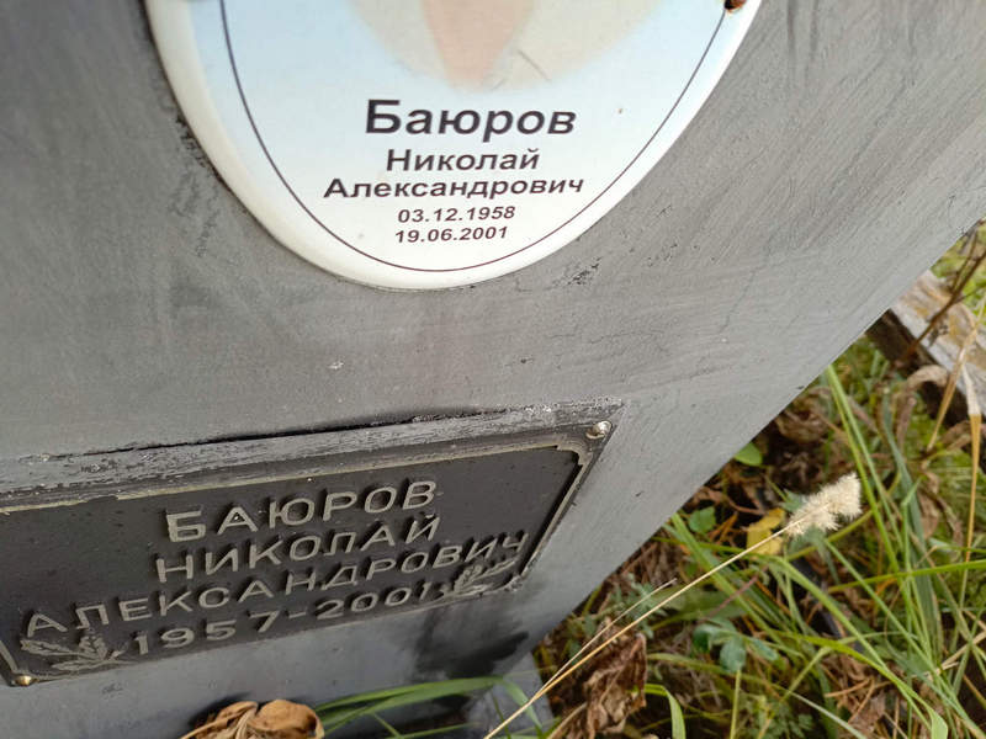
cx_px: 493
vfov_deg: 54.9
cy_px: 370
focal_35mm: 25
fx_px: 712
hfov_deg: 69.4
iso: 119
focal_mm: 4.76
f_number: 1.69
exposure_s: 1/100
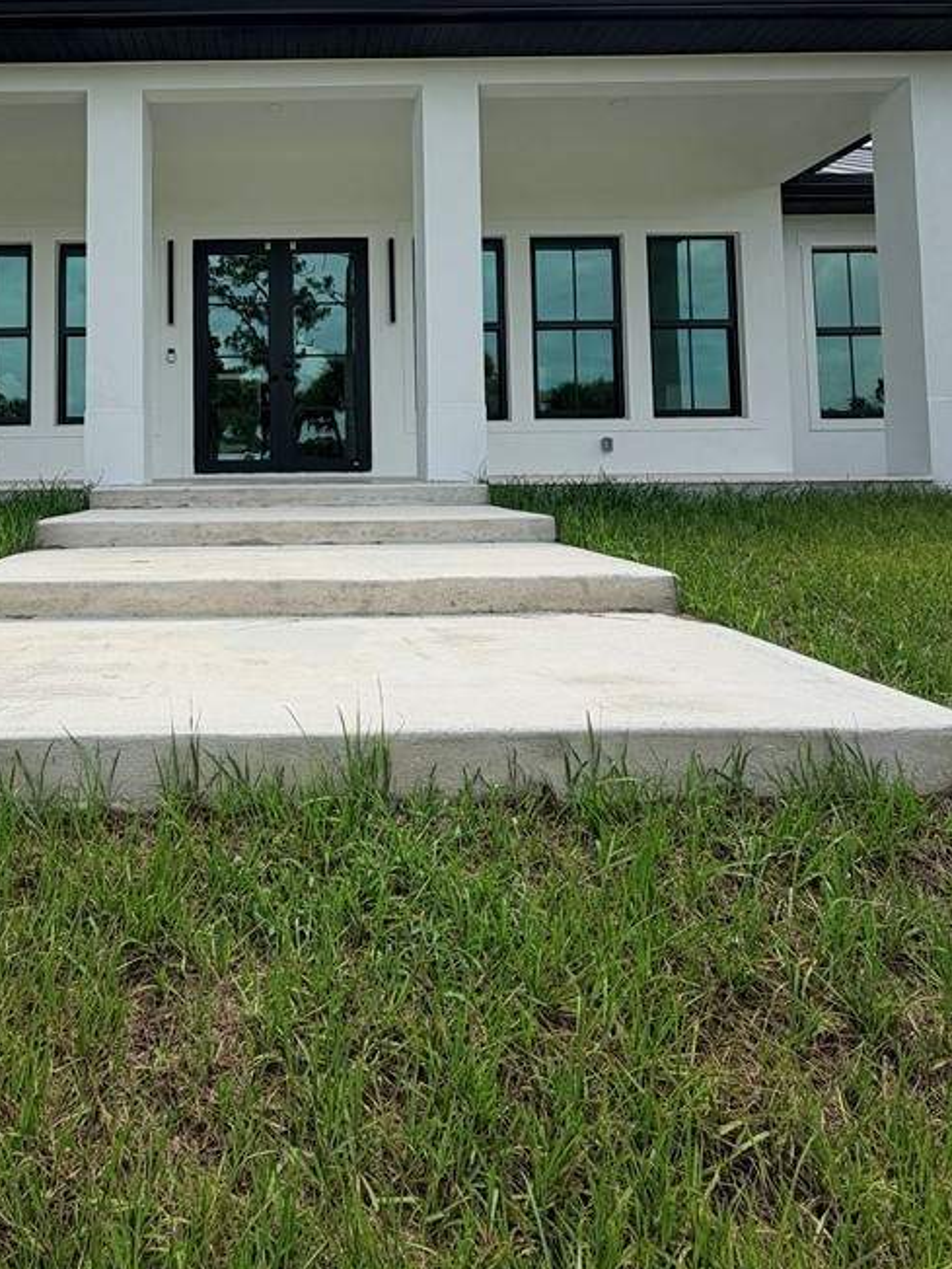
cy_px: 432
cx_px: 271
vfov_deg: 74.2
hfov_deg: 58.7
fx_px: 807
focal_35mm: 22
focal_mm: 2.22
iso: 20
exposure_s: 1/1534
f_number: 2.2
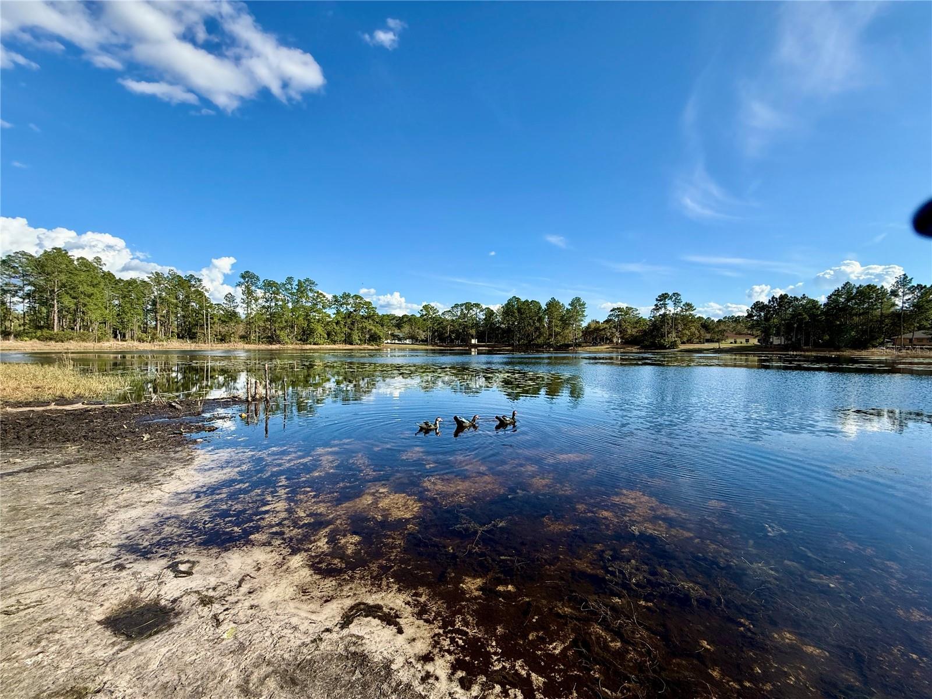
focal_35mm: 14
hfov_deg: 102.1
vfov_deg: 85.7
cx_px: 466
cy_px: 350
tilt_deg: -0.5
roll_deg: -0.5
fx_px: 377
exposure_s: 1/1698
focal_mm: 2.22
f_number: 2.2
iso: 50
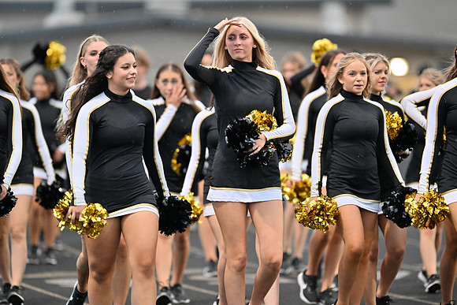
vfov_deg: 6.9
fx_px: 2539
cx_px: 228
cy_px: 152
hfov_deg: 10.3
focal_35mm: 200
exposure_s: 1/800
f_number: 2
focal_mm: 200
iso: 1600
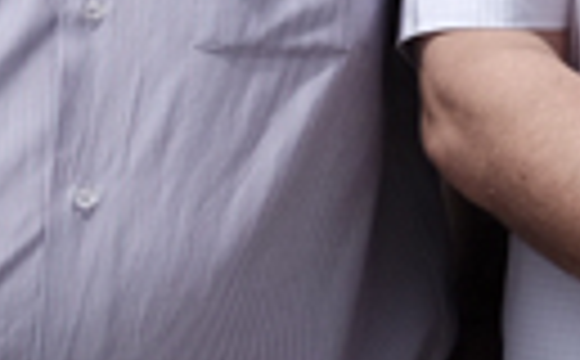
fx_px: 3170
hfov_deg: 9.4
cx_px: 1380
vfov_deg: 6.4
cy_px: -250
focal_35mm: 201
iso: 200
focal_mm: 23
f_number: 2
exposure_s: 1/5000
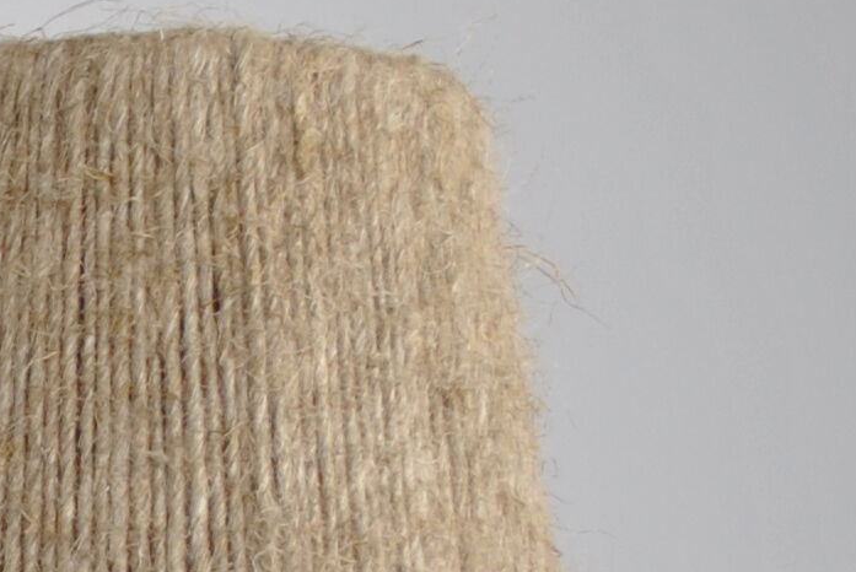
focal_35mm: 242
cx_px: -933
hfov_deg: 8.1
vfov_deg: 5.7
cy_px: 613
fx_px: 5754
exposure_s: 1/50
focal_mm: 29
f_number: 5
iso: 200
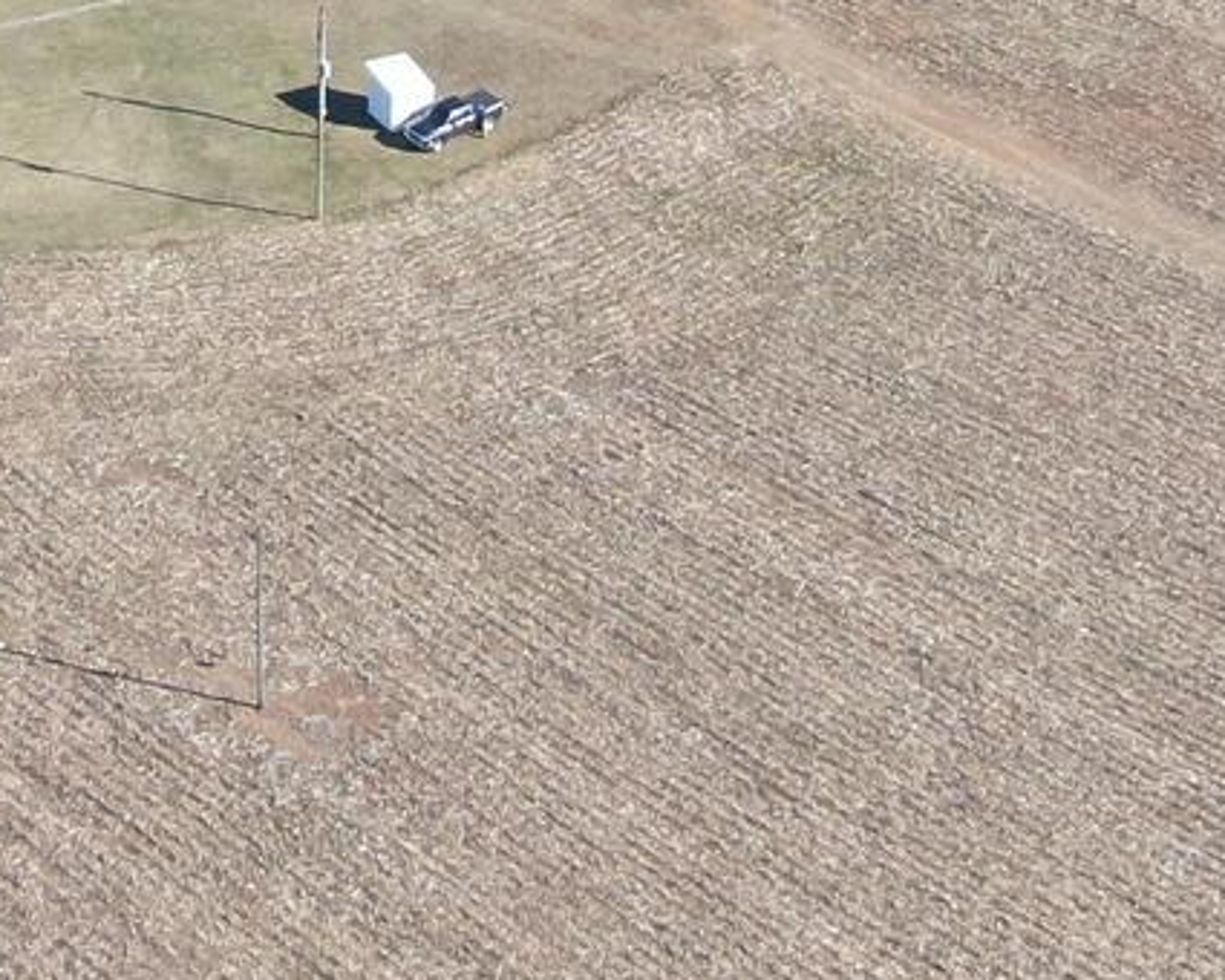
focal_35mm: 113
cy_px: -669
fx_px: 4097
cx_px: -35
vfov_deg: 12.7
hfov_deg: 16.6
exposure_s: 1/640
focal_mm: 4.39
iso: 100
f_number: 2.8
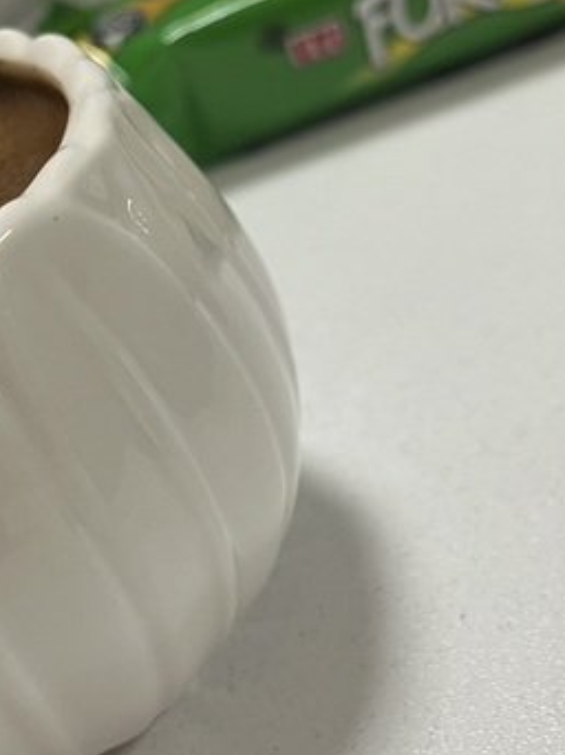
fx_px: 1525
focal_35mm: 70
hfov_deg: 21.0
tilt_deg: -29.7
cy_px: 285
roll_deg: +21.2
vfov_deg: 27.7
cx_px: 247
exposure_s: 1/50
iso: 64
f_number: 1.6
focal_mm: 5.1
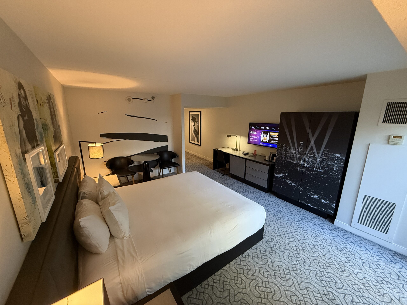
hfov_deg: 102.1
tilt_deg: -11.9
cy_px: 152
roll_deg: -0.1
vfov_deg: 85.7
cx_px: 204
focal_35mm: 14
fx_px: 165
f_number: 2.2
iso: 500
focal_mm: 2.22
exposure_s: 1/60
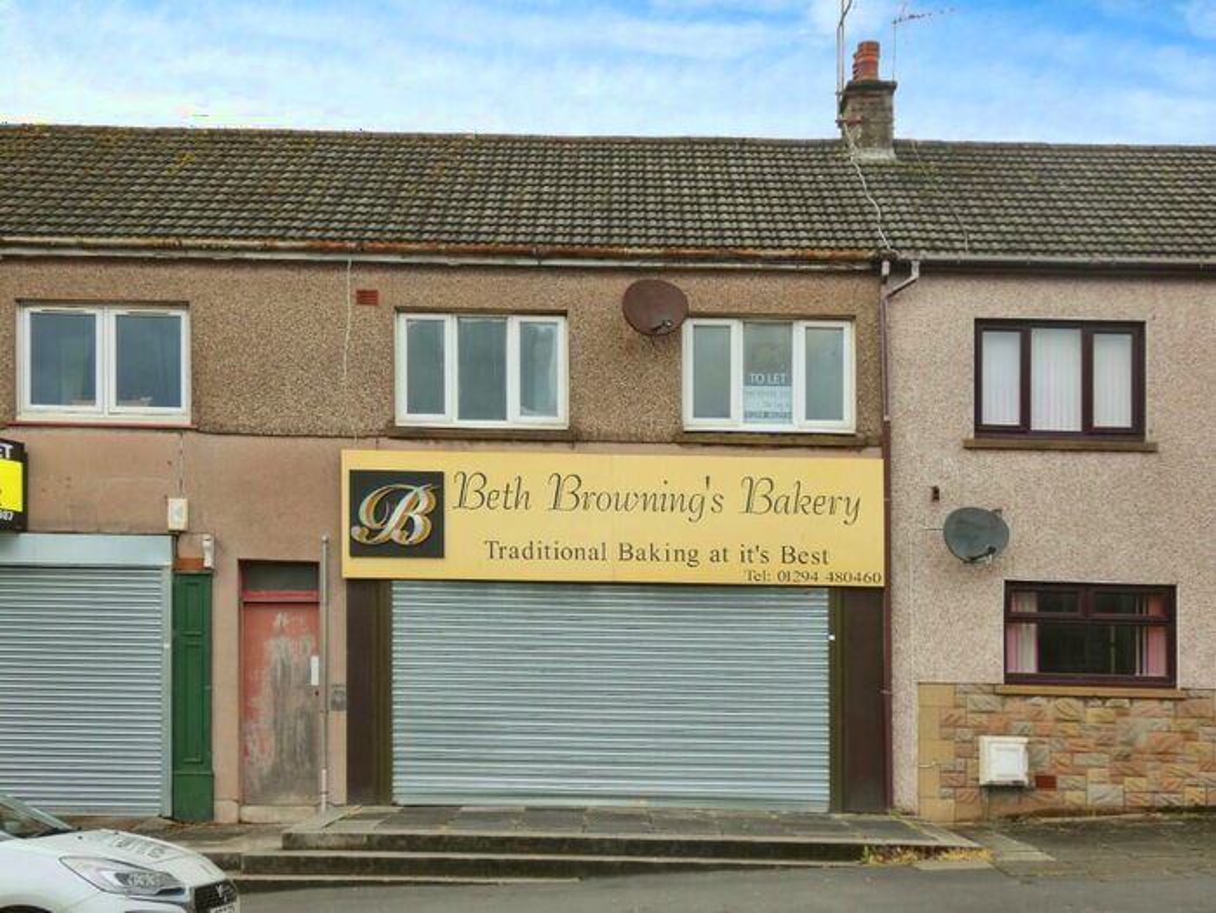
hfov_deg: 43.8
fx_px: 1511
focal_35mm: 43
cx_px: 608
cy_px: 456
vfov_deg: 33.6
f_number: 3.7
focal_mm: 7.8
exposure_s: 1/250
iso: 80
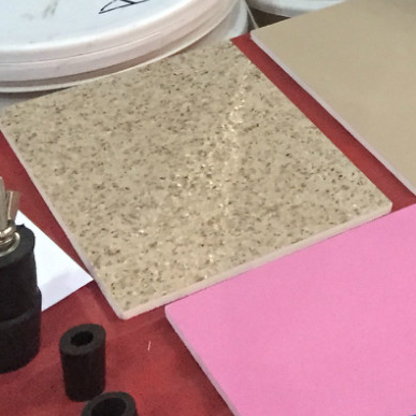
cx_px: 584
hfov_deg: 15.4
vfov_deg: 14.6
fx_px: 1441
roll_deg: -0.6
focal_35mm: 106
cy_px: -305
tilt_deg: -13.7
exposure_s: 1/30
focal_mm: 4.15
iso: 250
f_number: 2.2
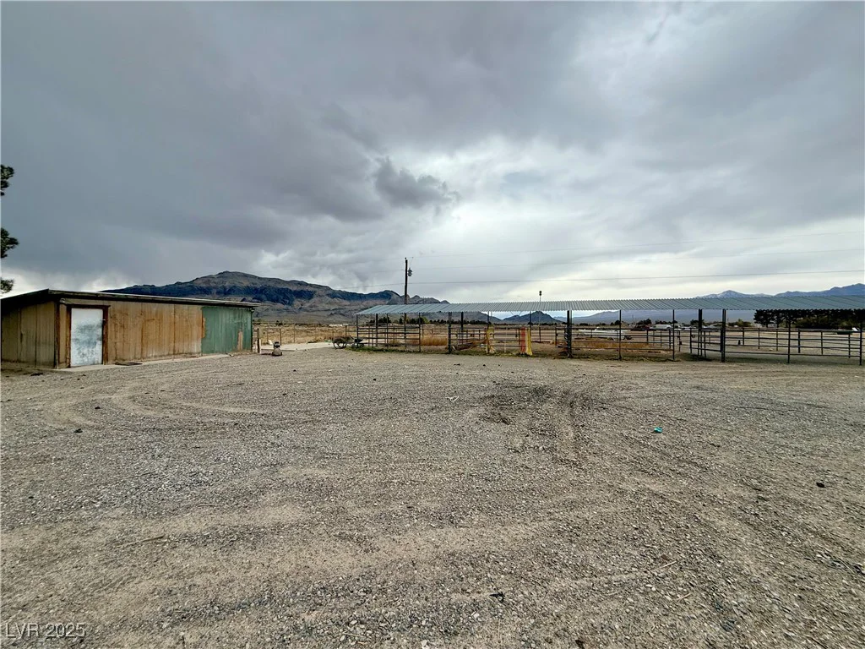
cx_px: 432
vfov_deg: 85.7
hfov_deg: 102.1
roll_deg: +1.3
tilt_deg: +3.6
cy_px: 324
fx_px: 350
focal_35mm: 14
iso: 50
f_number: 2.2
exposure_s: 1/1259
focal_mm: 2.22
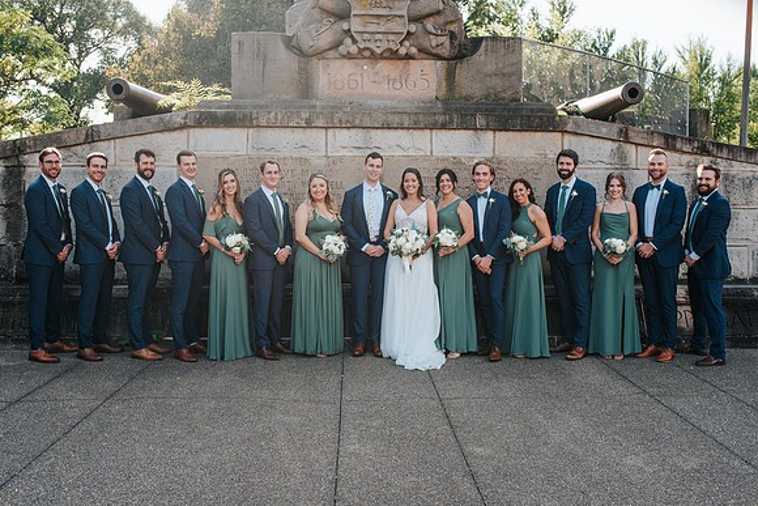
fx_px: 777
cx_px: 383
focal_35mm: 37
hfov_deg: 52.0
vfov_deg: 36.1
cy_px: 258
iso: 640
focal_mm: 35
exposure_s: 1/1000
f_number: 4
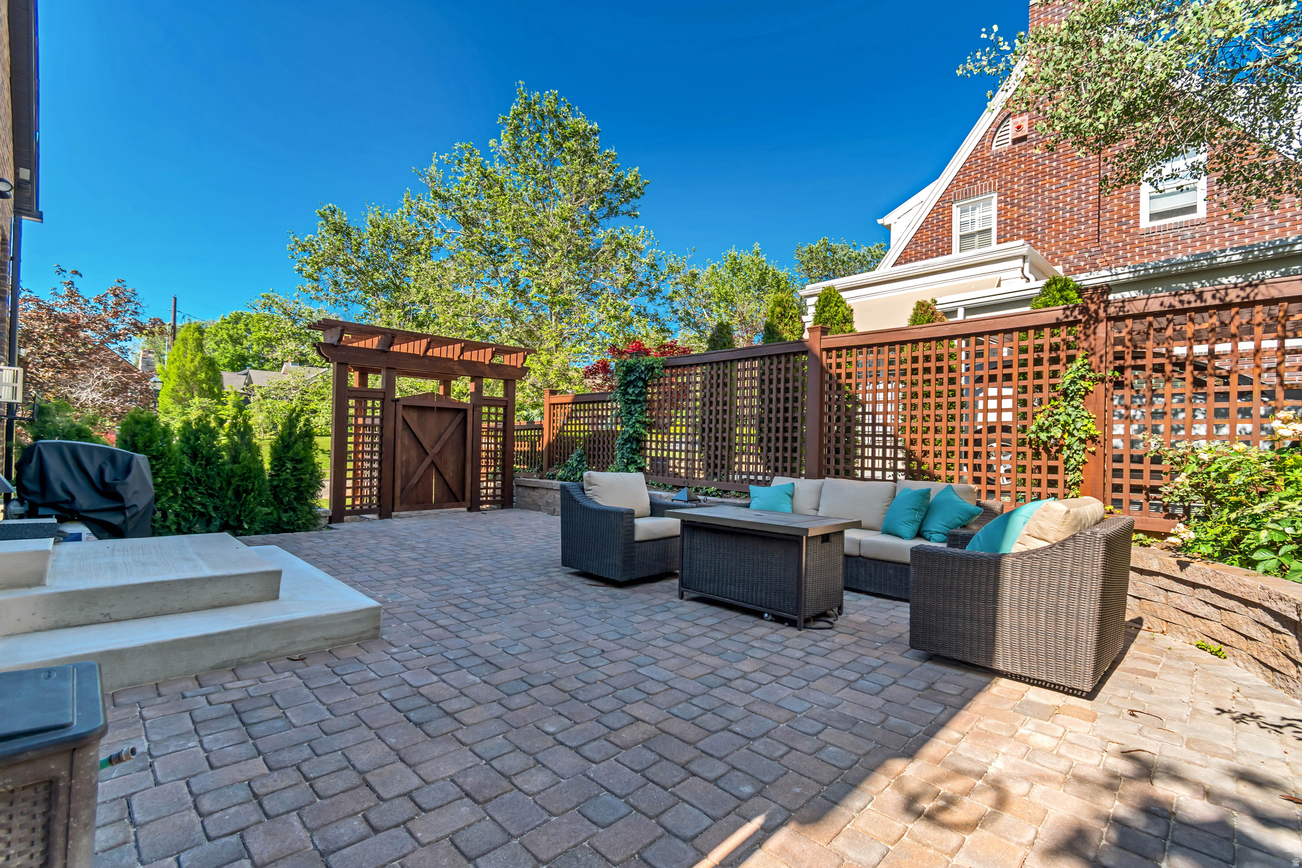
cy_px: 434
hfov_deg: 100.4
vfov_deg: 77.3
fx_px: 542
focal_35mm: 15
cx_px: 651
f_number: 5.6
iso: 100
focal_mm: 10
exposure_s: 1/250
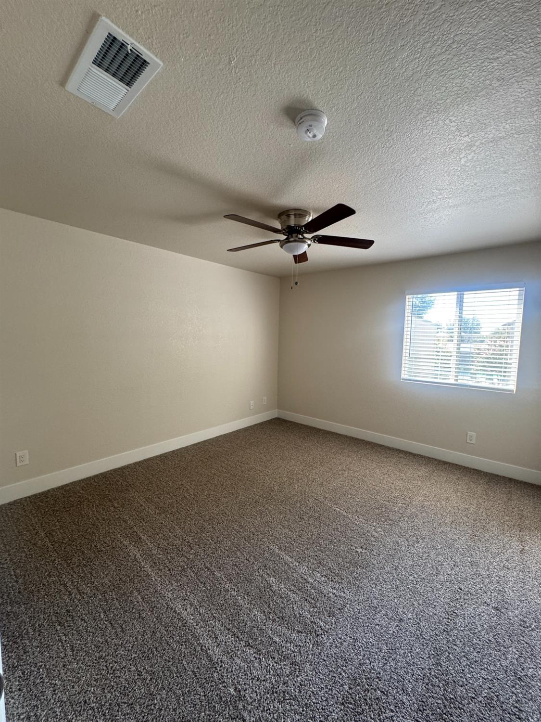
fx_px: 292
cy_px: 361
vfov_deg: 102.1
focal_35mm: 14
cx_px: 270
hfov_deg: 85.7
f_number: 2.2
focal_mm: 2.22
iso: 200
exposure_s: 1/120
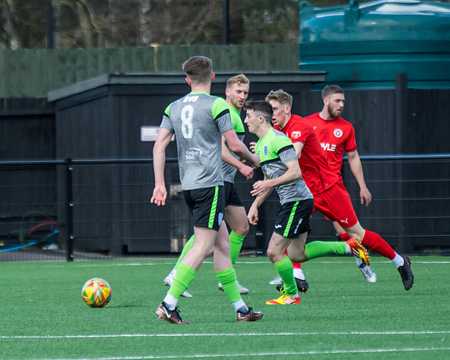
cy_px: 181
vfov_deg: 1.9
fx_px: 10826
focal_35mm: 813
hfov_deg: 2.4
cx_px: 174
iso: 400
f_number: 4
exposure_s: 1/1000
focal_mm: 280
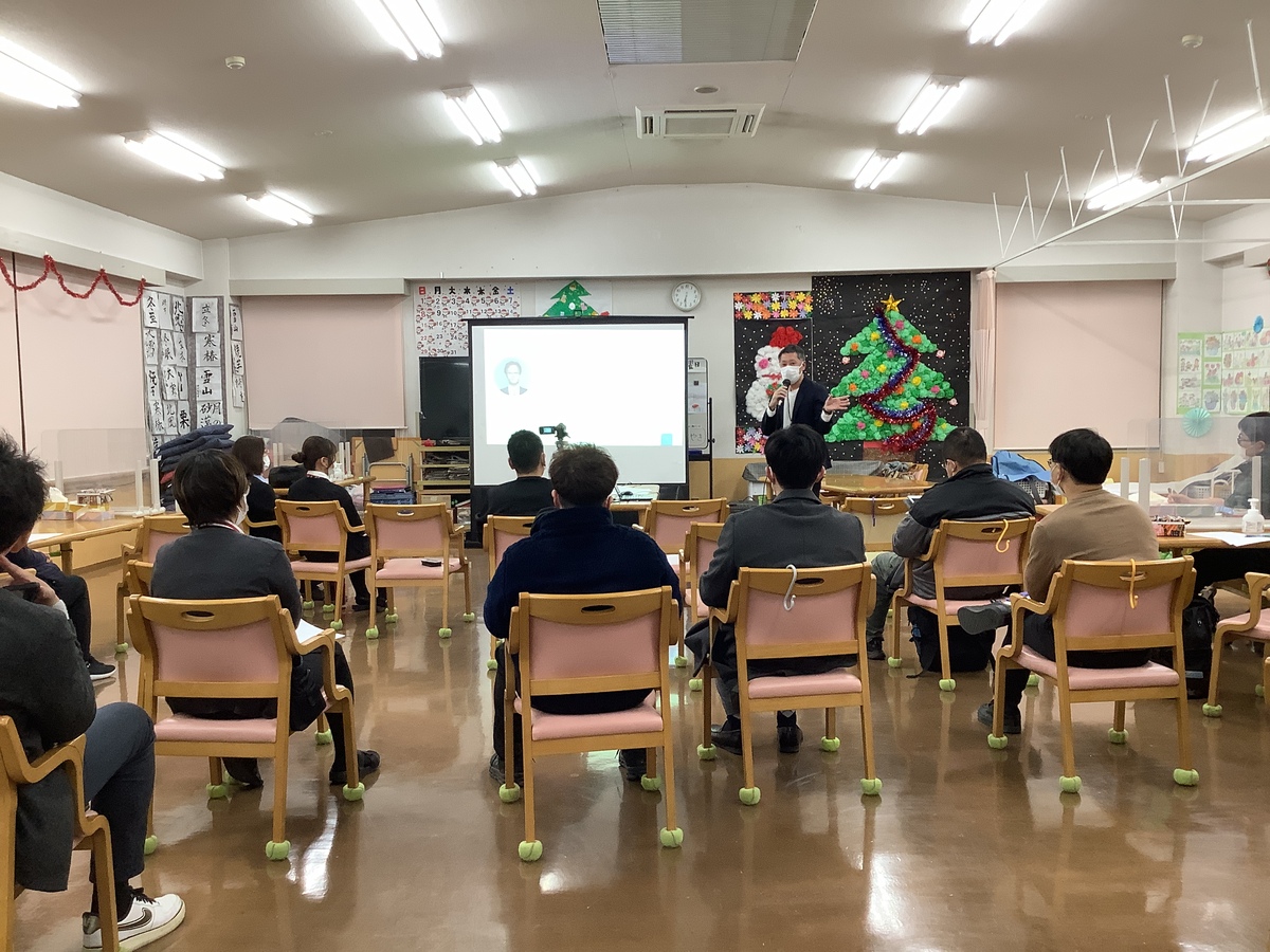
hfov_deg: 58.4
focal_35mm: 31
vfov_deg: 45.4
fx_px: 1137
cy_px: 476
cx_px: 635
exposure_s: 1/50
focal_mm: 3.3
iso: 80
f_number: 2.4
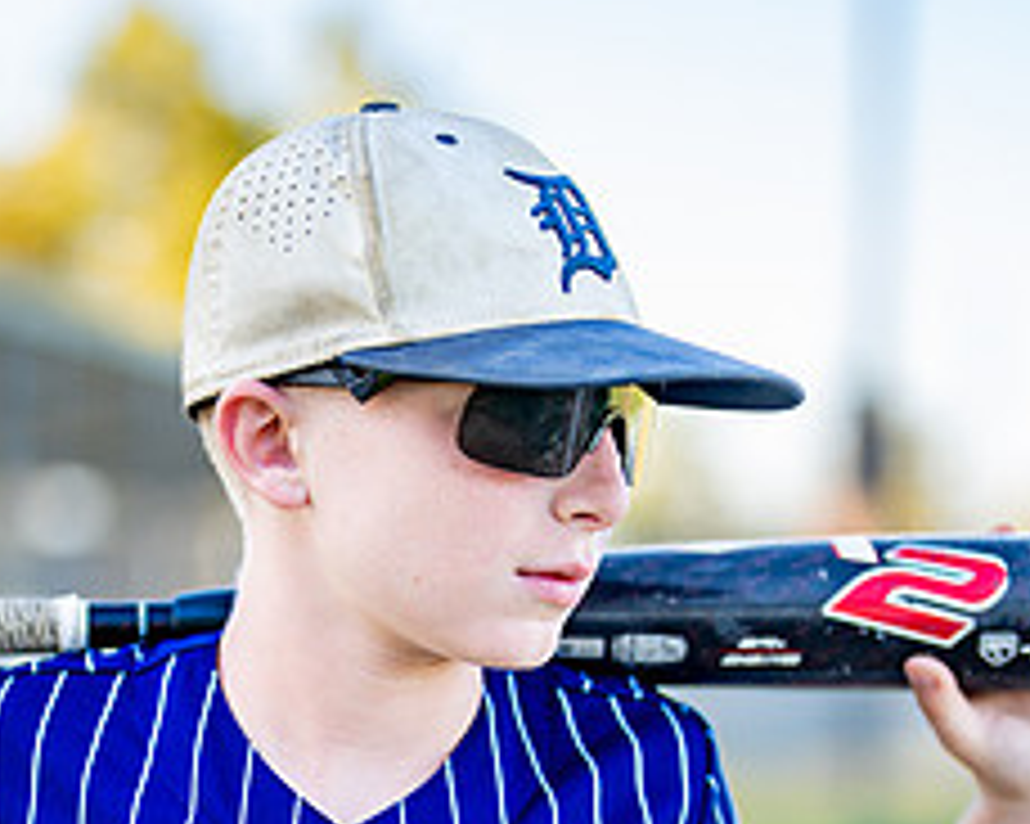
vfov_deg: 11.3
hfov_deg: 14.2
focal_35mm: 136
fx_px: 4144
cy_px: 767
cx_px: 455
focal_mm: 50
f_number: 1.2
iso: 100
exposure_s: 1/1250
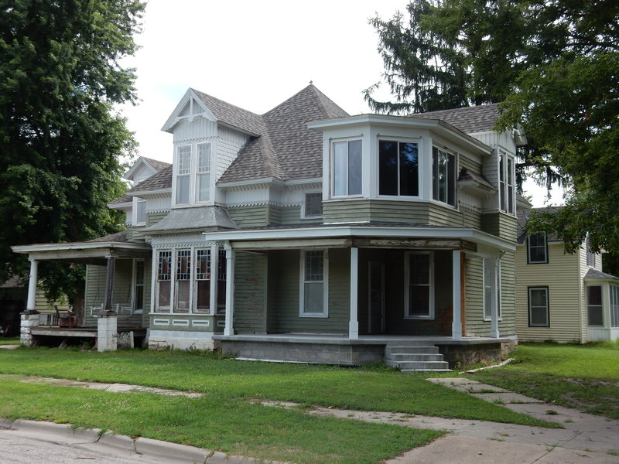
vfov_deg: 33.6
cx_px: 310
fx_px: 769
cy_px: 232
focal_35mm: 43
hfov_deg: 43.9
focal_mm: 7.6
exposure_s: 1/400
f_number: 4.2
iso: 125
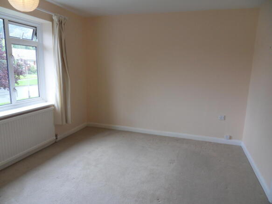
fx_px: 189
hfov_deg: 71.6
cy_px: 102
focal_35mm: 24
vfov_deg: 56.8
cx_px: 136
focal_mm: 4.2
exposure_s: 1/45
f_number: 3.3
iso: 100
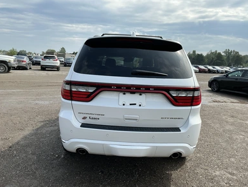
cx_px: 127
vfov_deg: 48.3
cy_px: 95
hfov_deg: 61.6
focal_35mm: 29
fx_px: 208
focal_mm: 3
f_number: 1.8
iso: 25
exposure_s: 1/1490
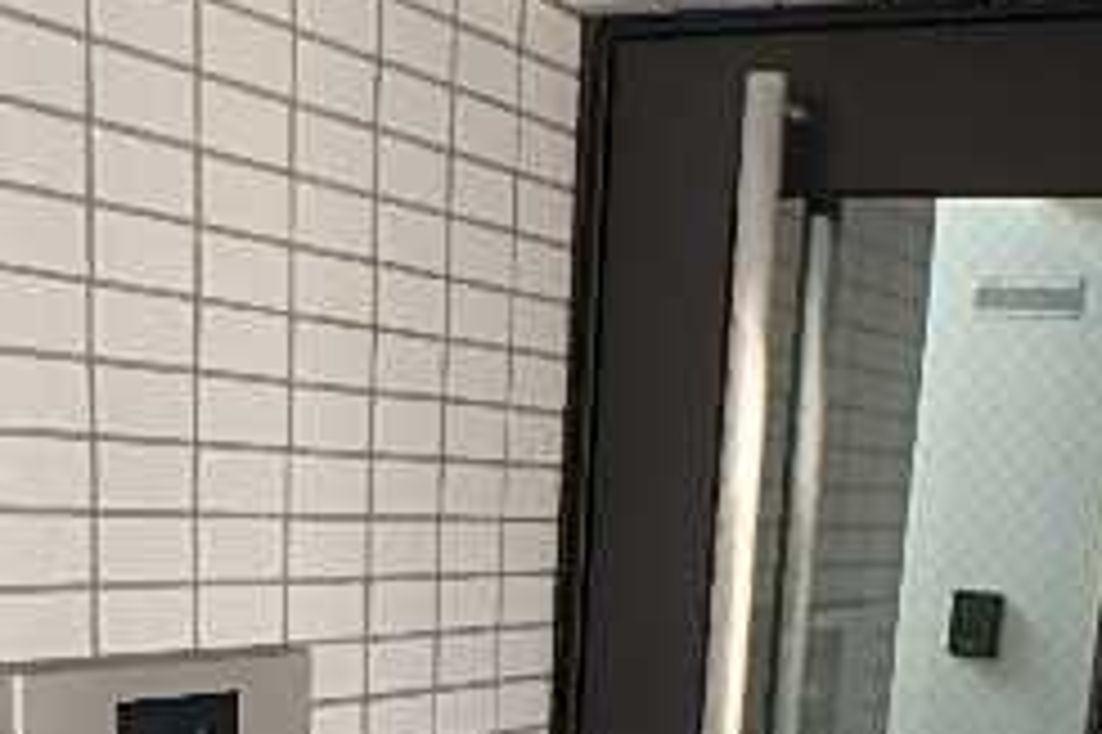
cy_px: 982
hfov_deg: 34.9
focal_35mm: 57
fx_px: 1744
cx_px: 684
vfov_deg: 21.3
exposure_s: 1/30
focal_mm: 3.7
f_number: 3.5
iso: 200
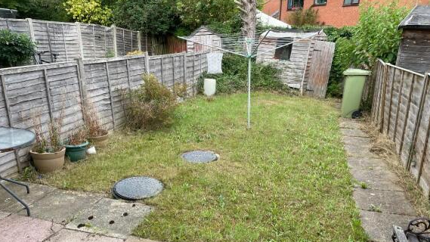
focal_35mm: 29
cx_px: 213
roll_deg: +0.0
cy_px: 162
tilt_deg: -20.7
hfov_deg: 66.1
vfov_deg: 39.7
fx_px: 331
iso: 32
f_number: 1.6
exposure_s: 1/567
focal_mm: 4.2
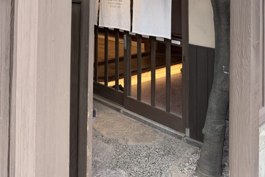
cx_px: 105
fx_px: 309
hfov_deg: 46.1
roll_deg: -0.1
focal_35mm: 42
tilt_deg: +2.5
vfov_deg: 28.0
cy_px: -35
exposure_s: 1/121
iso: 160
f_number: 1.8
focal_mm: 6.93
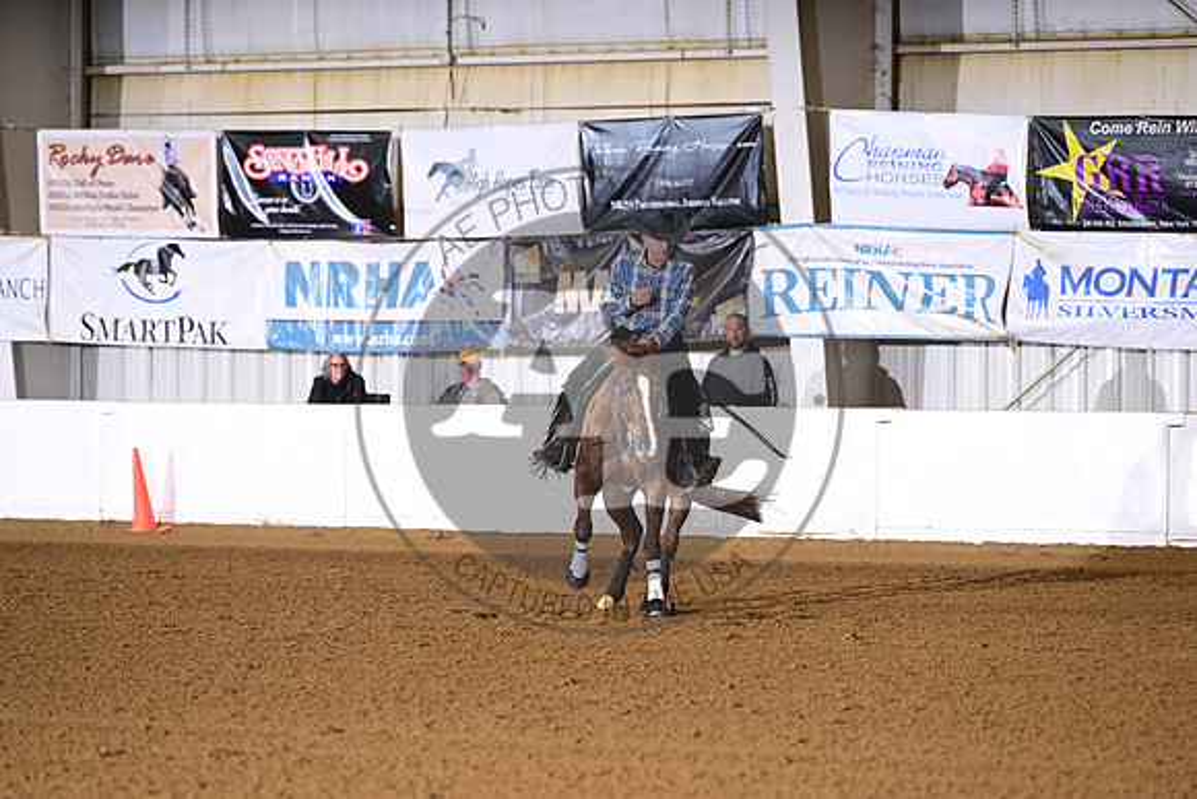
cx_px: 598
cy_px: 400
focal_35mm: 200
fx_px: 6651
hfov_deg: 10.3
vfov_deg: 6.9
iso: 2000
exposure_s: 1/200
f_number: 4
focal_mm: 200
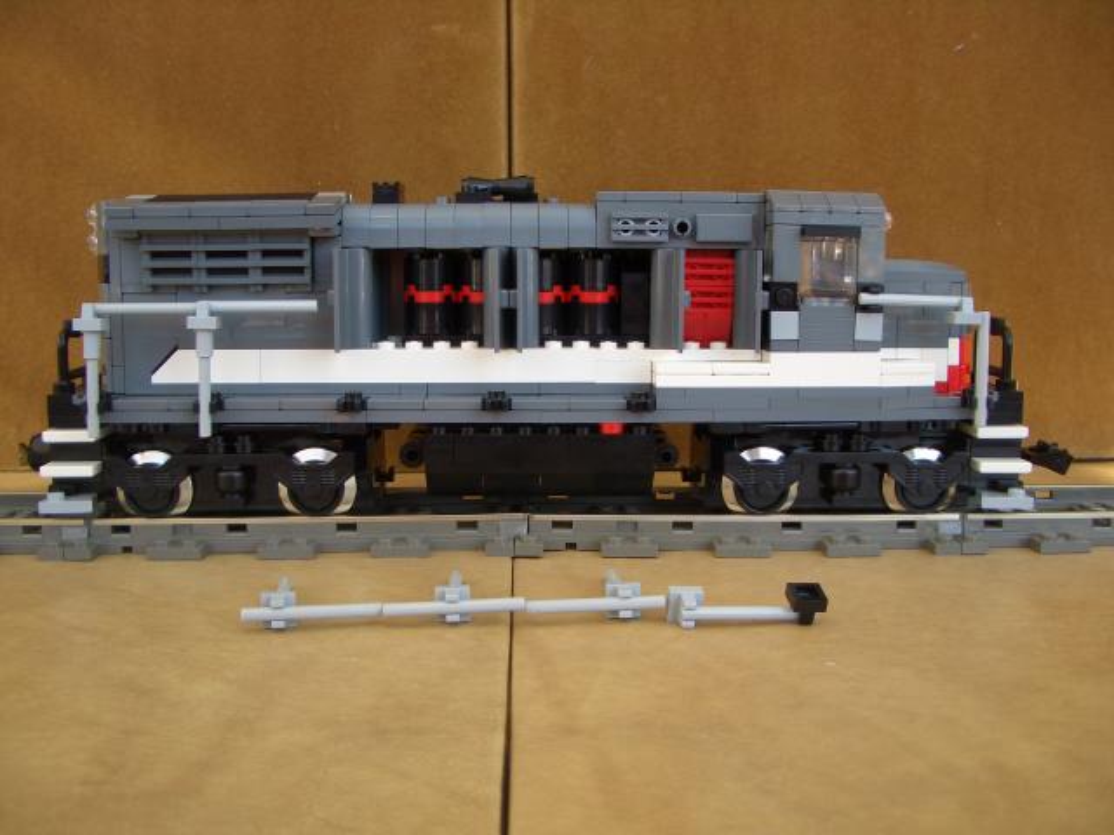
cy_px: 418
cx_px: 557
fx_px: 1126
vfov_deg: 40.7
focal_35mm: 35
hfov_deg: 52.6
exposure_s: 1/80
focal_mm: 5.8
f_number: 2.6
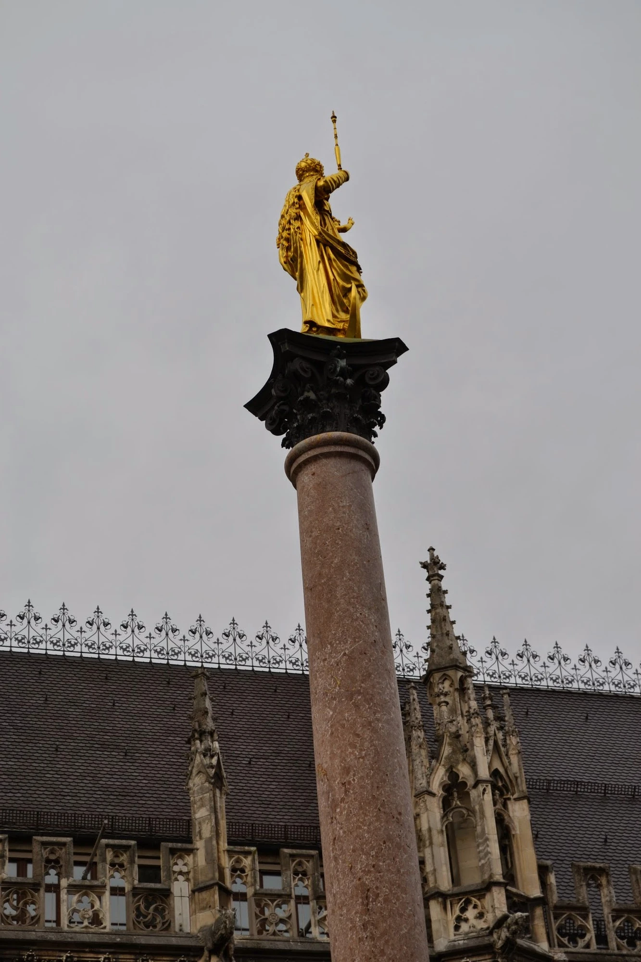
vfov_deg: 24.6
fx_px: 2204
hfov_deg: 16.6
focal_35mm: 82
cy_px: 481
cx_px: 320
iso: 100
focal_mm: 55
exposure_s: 1/250
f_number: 8
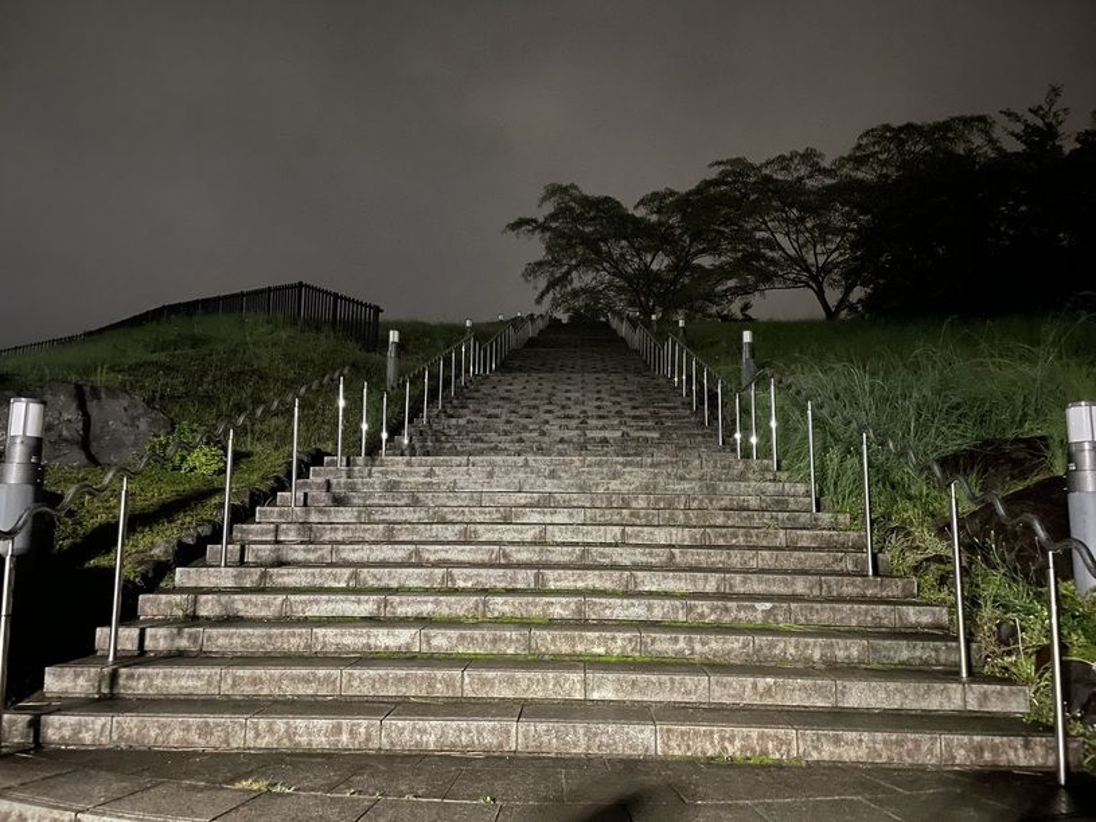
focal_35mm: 26
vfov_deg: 53.1
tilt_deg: +6.6
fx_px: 823
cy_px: 411
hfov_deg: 67.3
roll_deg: -0.4
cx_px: 548
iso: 1000
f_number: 1.6
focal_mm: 4.2
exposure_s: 1/4
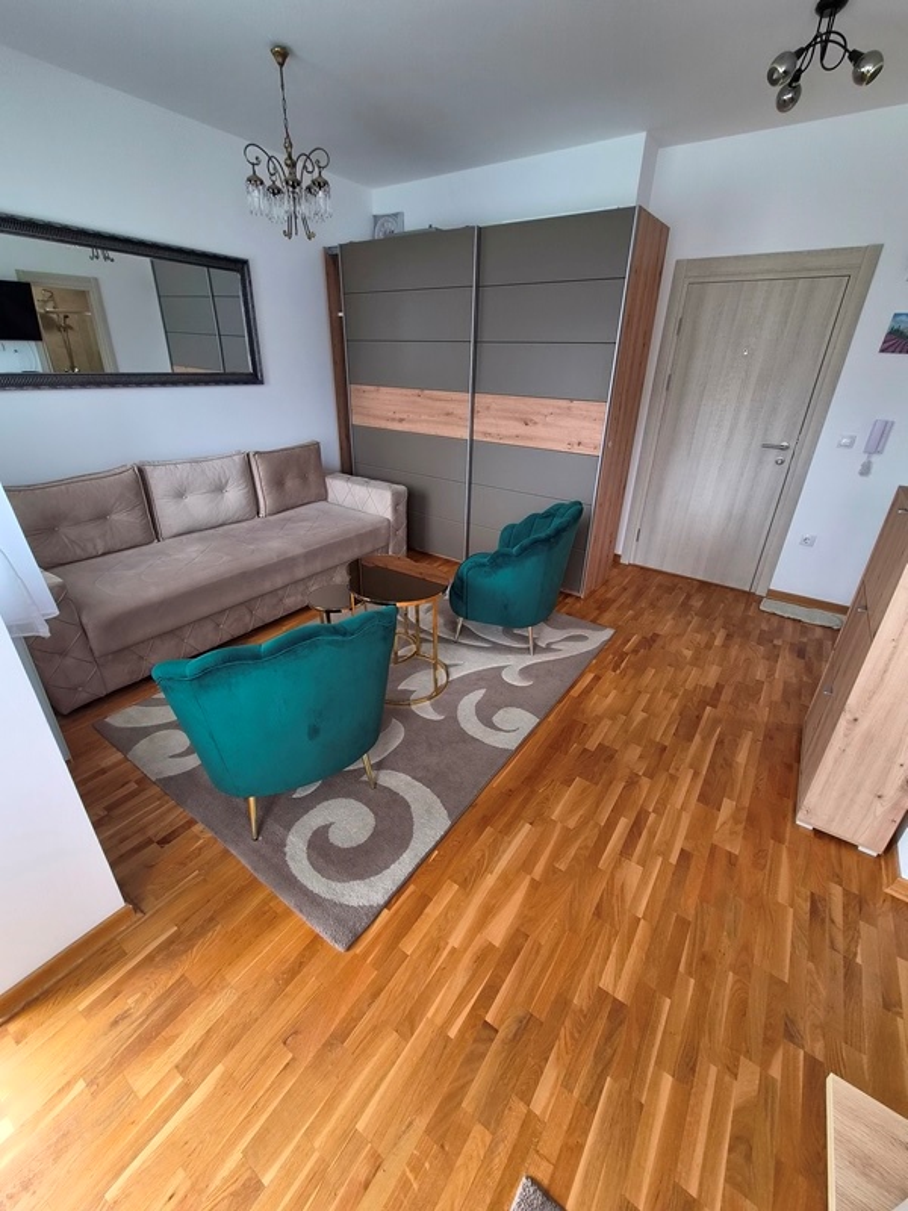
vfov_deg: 106.2
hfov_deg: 89.9
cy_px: 606
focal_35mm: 13
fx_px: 455
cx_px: 454
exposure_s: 1/100
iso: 200
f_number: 2.2
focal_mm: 2.2
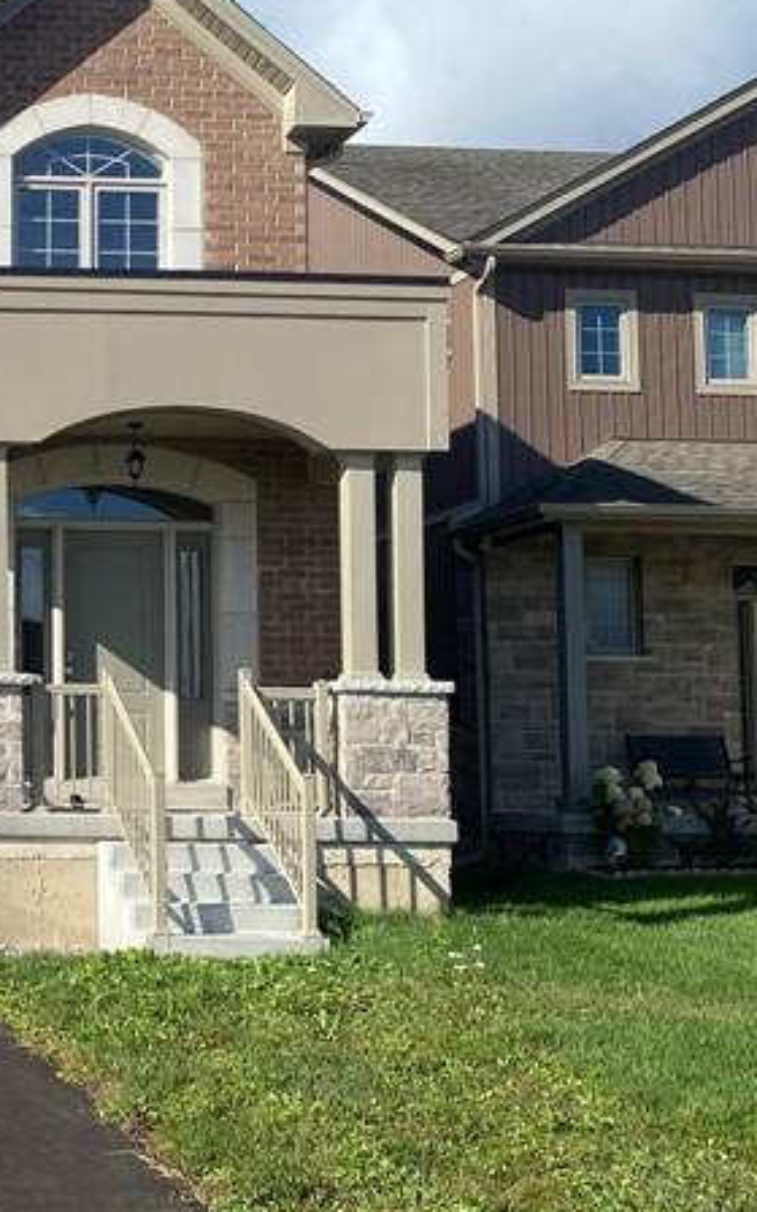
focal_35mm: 63
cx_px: -235
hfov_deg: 19.1
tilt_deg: +5.3
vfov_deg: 32.5
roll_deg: -0.8
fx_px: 2080
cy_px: 590
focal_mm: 4.25
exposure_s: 1/2755
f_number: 1.8
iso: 32
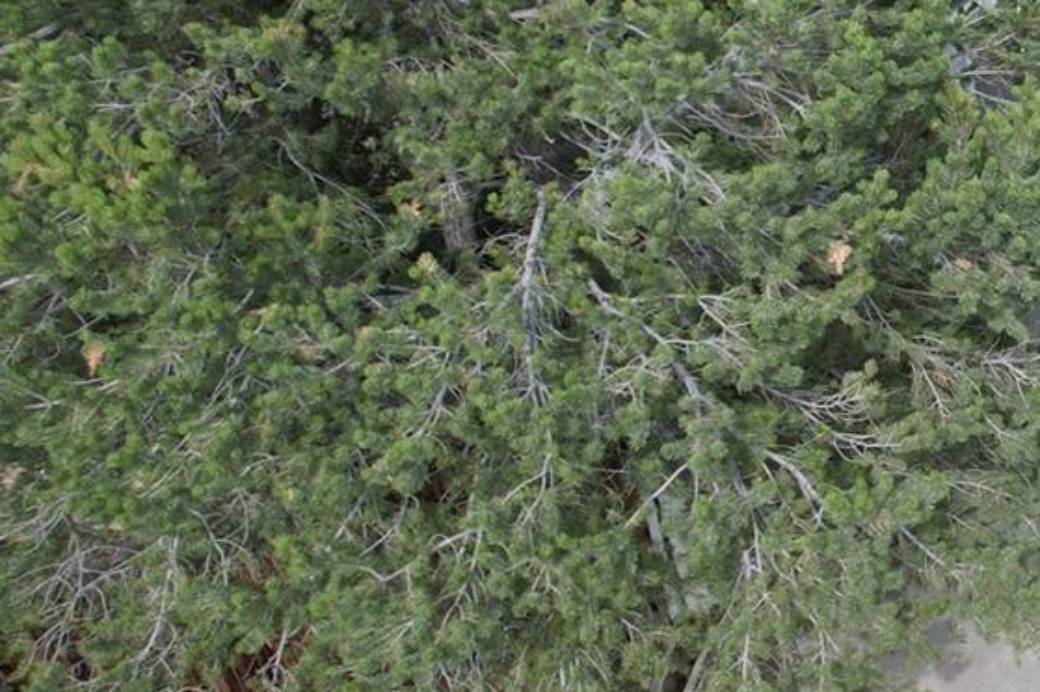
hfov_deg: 25.7
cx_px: 1464
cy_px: 246
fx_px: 1819
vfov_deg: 21.5
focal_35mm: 63
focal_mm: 8.38
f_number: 2.8
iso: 110
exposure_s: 1/240
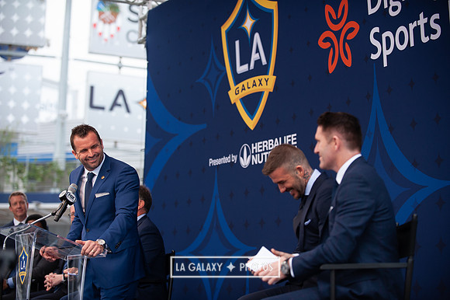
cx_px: 225
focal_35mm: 135
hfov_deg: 15.2
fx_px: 1686
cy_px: 150
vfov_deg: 10.1
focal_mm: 135
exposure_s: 1/1250
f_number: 2.8
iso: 400
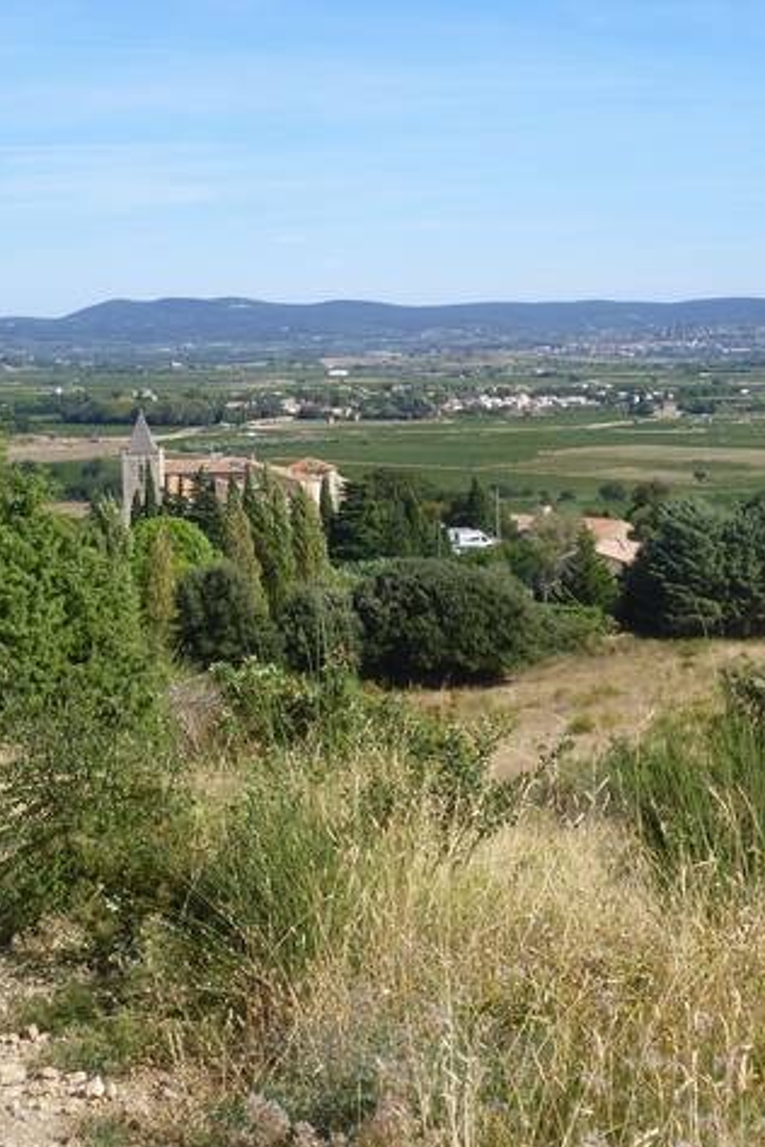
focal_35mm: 73
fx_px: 2327
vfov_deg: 27.7
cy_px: 578
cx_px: 402
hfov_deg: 18.7
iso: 80
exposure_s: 1/640
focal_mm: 9.2
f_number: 3.7
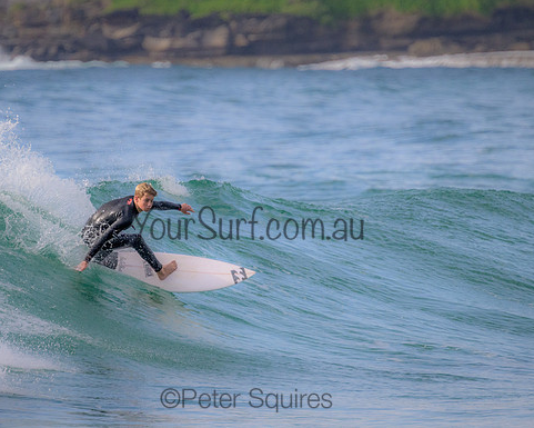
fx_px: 14322
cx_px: 246
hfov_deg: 2.1
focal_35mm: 906
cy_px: 214
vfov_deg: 1.7
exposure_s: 1/2000
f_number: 11
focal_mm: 800
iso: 2200
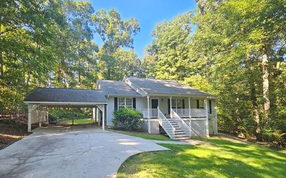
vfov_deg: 70.6
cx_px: 123
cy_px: 106
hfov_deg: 97.2
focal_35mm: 16
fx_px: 125
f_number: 2.2
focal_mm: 2.2
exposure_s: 1/120
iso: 80
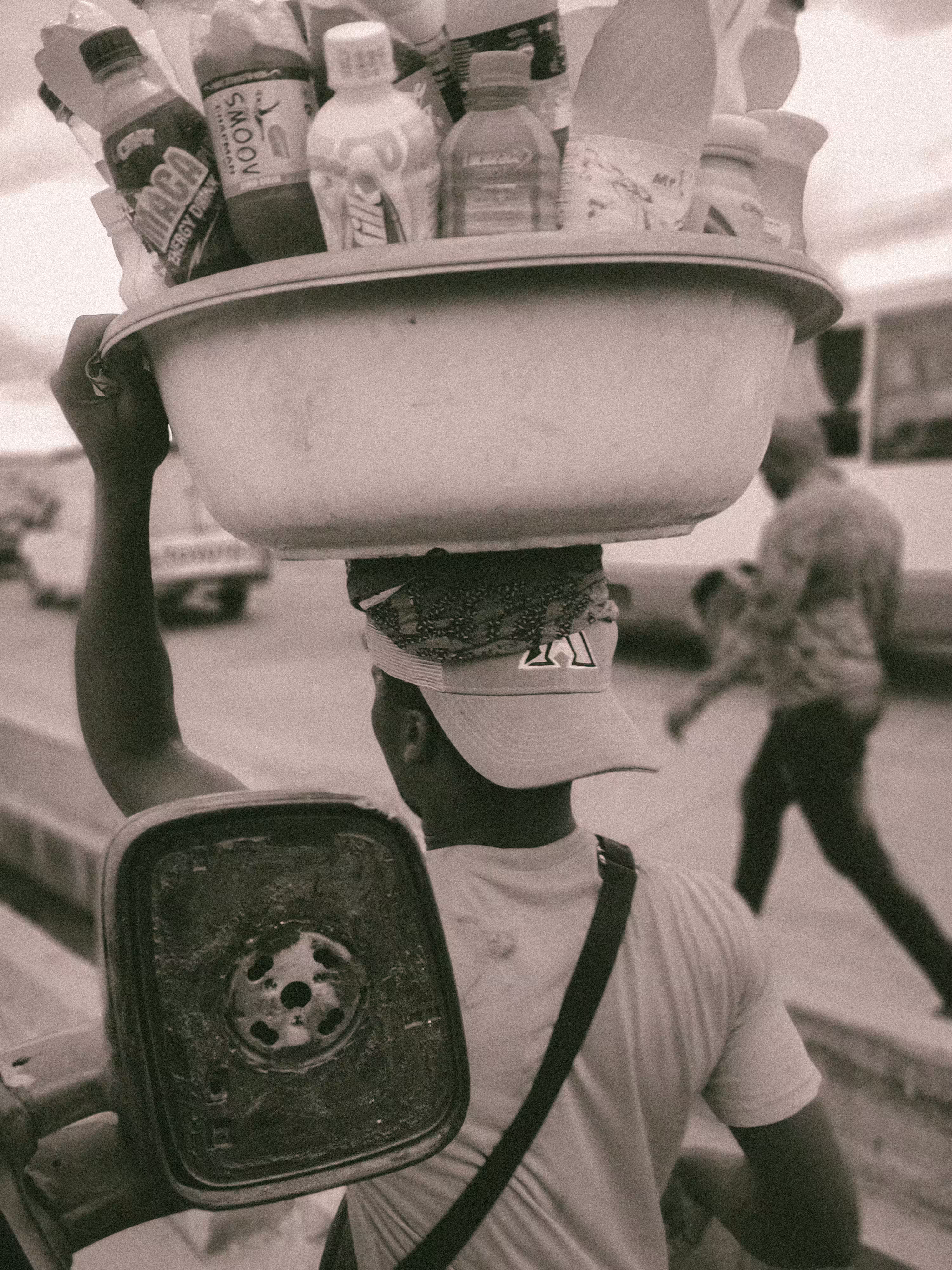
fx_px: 953
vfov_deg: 67.3
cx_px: 476
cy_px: 635
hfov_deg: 53.1
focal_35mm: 26
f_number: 1.8
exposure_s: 1/460
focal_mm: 4.74
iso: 100
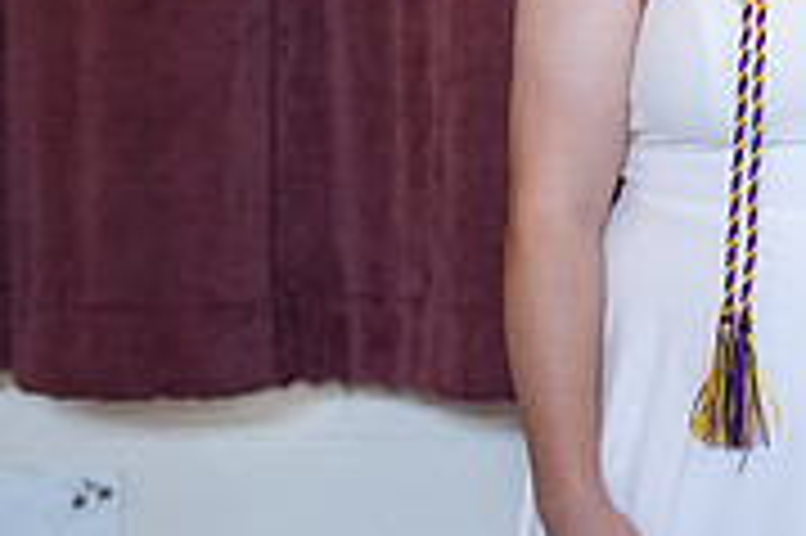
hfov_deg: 12.0
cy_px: 52
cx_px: 1270
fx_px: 3624
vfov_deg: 8.4
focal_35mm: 162
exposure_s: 1/200
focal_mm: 50
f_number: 3.5
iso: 2000
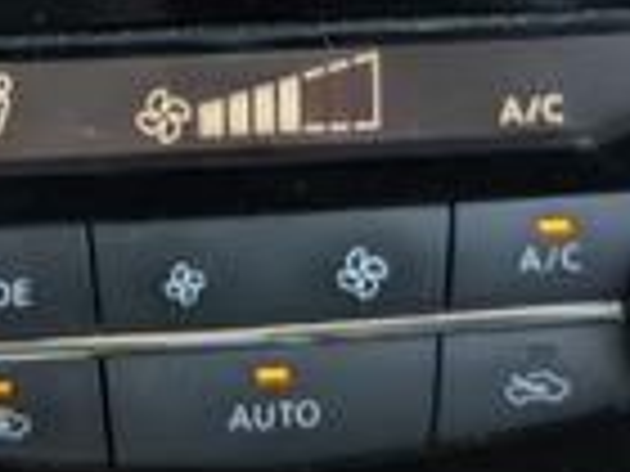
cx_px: 180
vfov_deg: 15.6
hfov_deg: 22.6
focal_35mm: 86
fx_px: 1565
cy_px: -265
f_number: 1.85
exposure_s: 1/115
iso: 164
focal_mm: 6.81
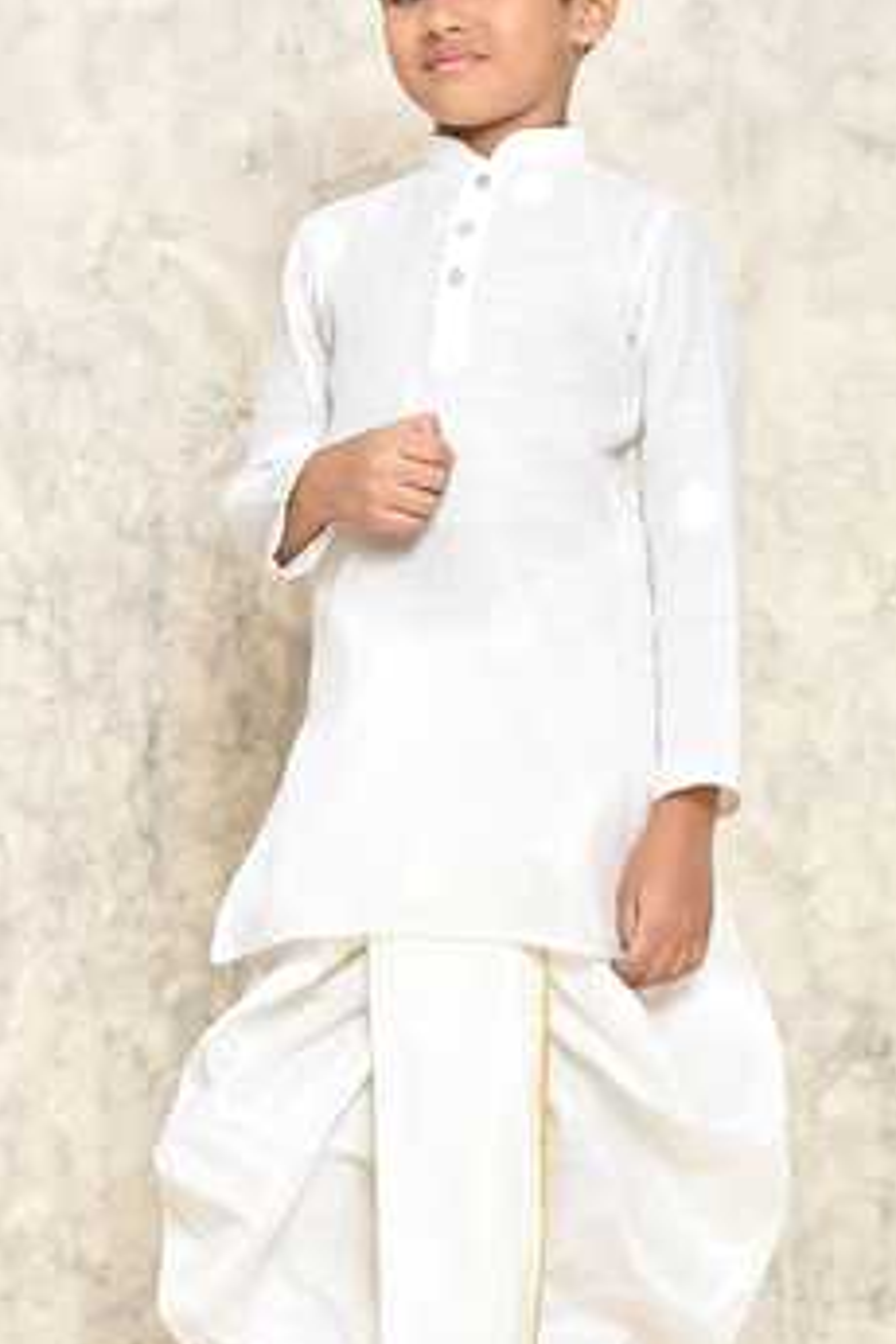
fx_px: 2837
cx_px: 456
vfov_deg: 26.6
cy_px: 765
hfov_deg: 17.9
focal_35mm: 76
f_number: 8
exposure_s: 1/160
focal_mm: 50
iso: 800
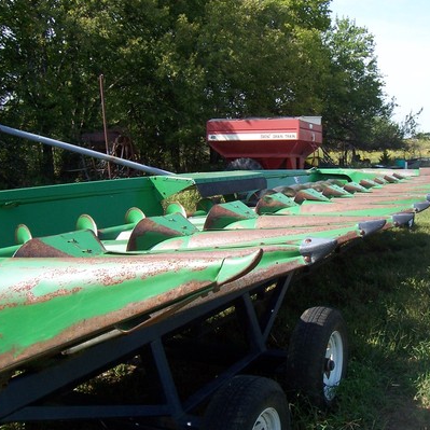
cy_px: 219
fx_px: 576
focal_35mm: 41
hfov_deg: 40.5
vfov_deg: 40.9
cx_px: 278
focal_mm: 5.6
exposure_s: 1/250
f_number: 5.6
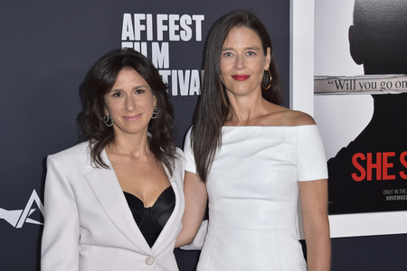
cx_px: 204
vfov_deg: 19.5
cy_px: 136
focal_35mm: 70
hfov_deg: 28.8
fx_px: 791
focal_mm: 70
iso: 500
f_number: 6.3
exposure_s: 1/200
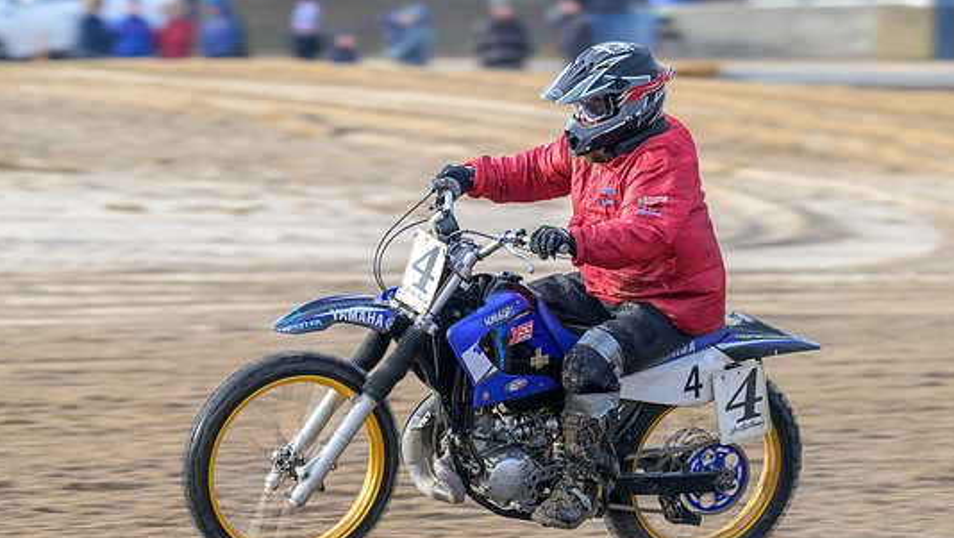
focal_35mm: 398
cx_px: 481
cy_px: 317
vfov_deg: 3.1
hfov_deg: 5.4
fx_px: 10073
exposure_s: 1/320
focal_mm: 350
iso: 400
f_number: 8
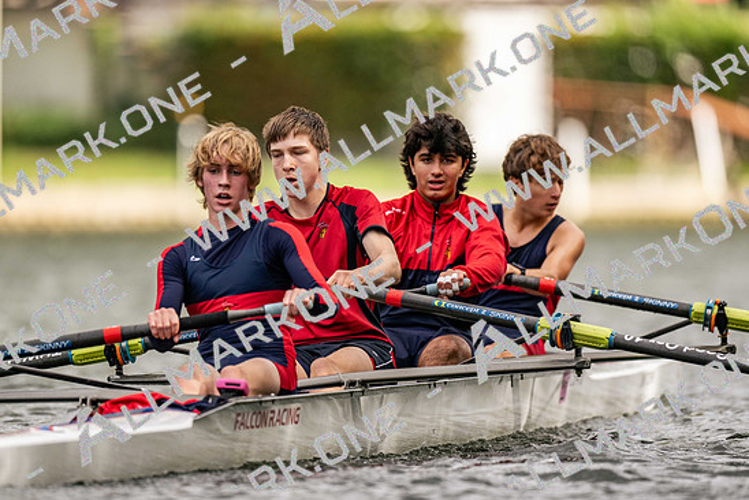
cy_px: 255
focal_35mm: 635
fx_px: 13218
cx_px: 354
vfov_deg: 2.2
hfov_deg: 3.2
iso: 360
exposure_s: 1/2500
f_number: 4
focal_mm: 600
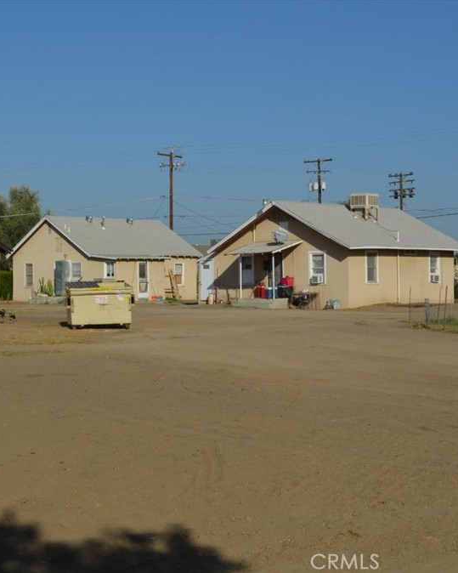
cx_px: 139
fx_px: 1085
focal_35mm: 64
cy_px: 286
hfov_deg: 23.7
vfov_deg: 29.6
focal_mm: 30
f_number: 10
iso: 100
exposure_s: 1/400
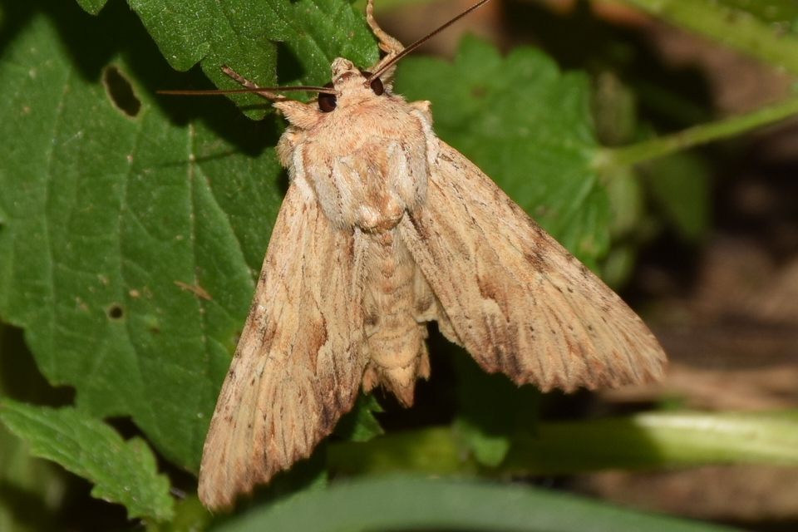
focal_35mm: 210
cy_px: 266
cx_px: 399
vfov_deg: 6.5
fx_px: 4655
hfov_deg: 9.8
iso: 100
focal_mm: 140
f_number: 13
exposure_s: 1/160
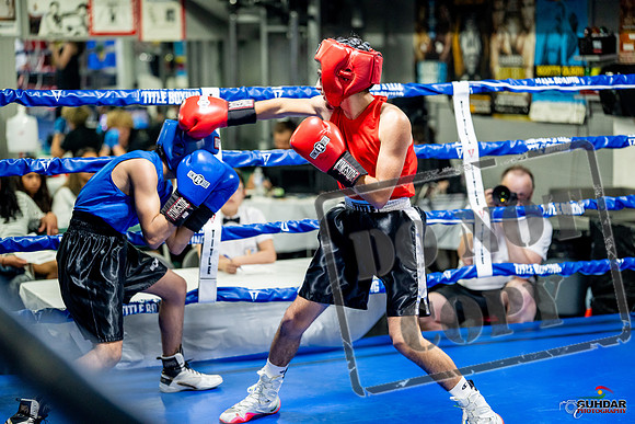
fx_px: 1411
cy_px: 212
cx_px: 318
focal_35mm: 80
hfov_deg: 25.4
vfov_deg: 17.1
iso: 4000
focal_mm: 80
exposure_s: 1/800
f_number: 2
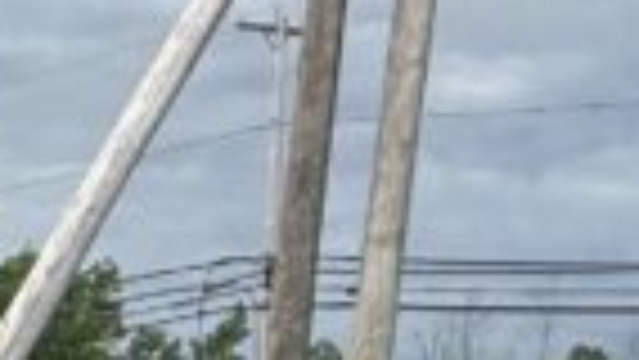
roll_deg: -1.2
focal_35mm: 204
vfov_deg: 5.5
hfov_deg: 9.5
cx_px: -860
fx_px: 3458
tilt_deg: -15.2
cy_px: 1125
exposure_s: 1/2841
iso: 50
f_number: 1.5
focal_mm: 5.7
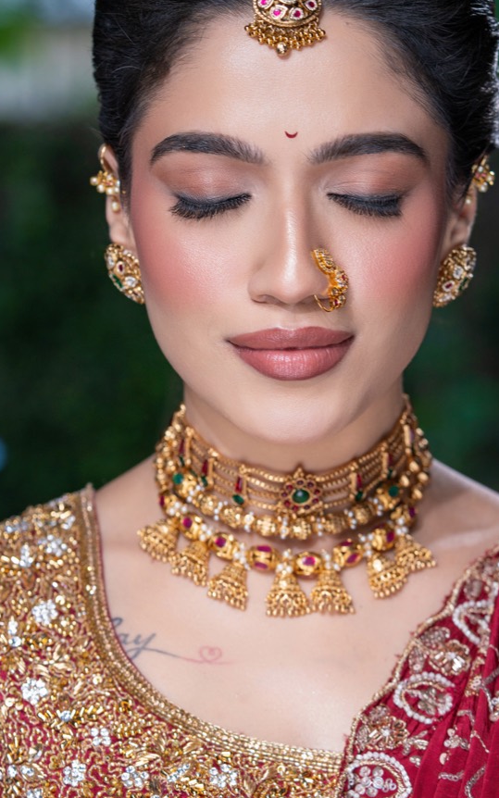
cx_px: 321
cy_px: 330
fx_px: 3241
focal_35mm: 149
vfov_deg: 14.0
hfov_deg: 8.8
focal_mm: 90
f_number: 4
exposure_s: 1/250
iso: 250
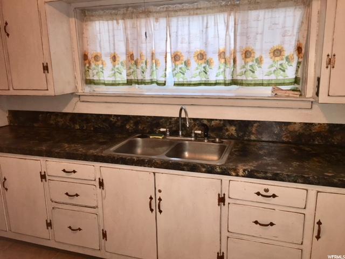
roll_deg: +1.5
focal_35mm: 29
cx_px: 172
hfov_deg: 61.7
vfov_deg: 48.2
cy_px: 130
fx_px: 289
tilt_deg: -13.7
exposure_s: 1/30
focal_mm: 4.15
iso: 64
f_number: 2.2
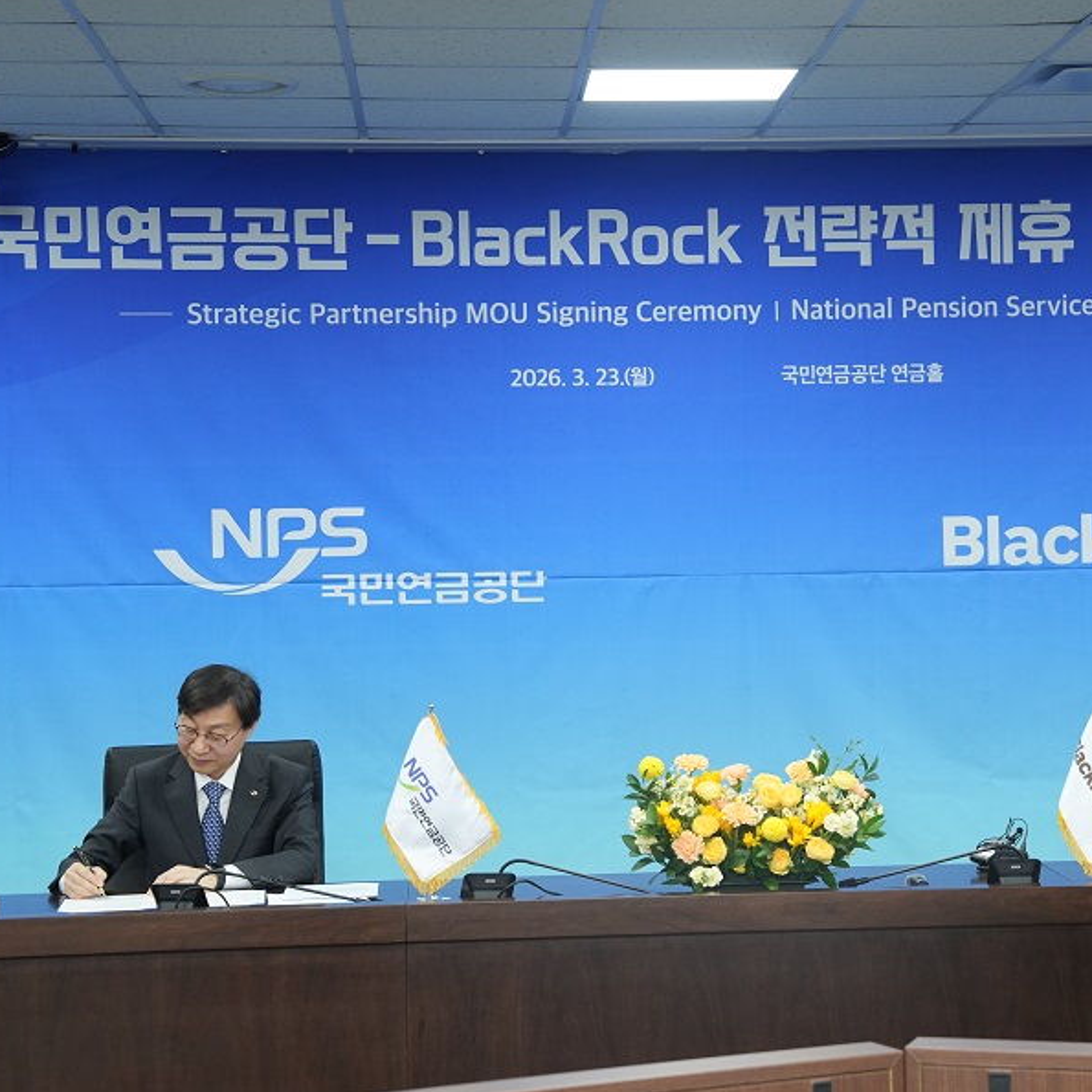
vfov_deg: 19.3
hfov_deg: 19.2
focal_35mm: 90
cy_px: 545
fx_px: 3212
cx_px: 714
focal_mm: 70
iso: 2000
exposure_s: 1/250
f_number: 4.5
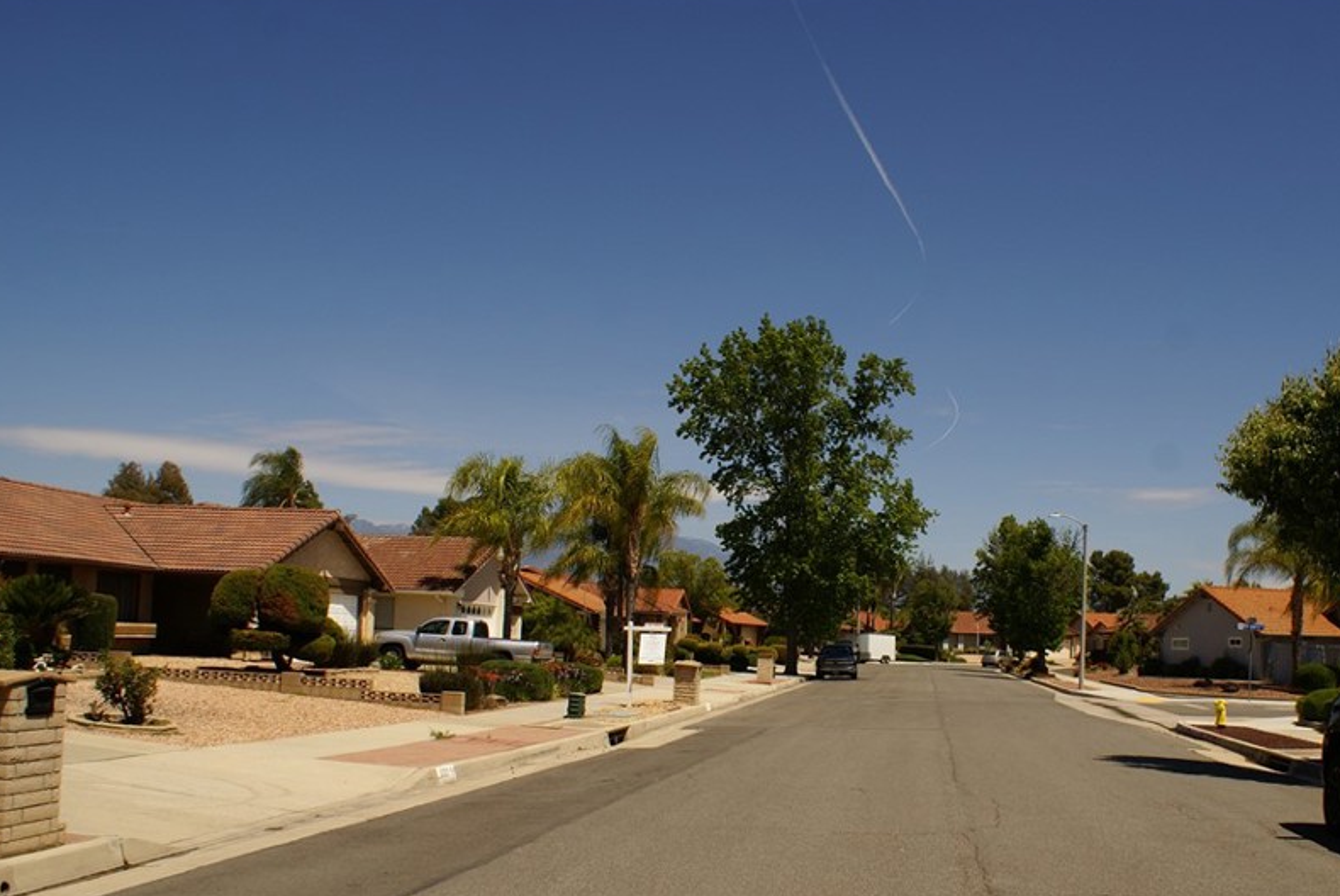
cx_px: 794
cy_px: 559
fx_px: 1304
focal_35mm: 35
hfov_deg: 54.1
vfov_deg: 37.7
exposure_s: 1/320
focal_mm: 18
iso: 100
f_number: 10
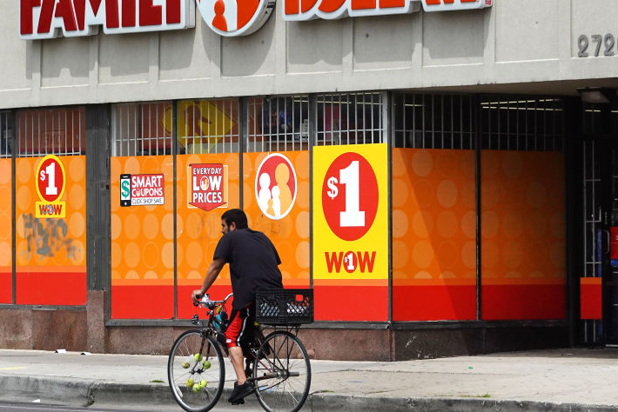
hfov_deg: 8.3
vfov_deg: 5.5
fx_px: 4259
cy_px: 173
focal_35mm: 248
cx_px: 308
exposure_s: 1/2000
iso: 400
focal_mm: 62.36
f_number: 6.3
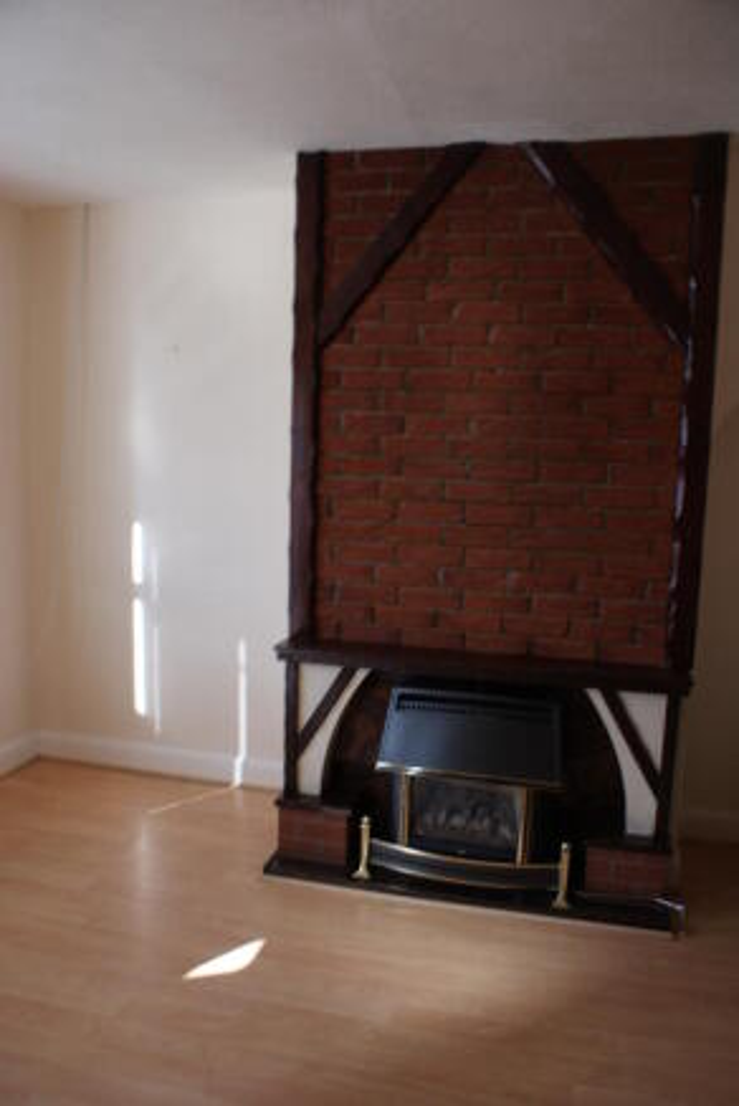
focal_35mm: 27
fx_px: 830
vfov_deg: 67.3
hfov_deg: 48.0
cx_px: 370
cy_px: 553
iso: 100
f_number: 4.5
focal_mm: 18
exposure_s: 1/40
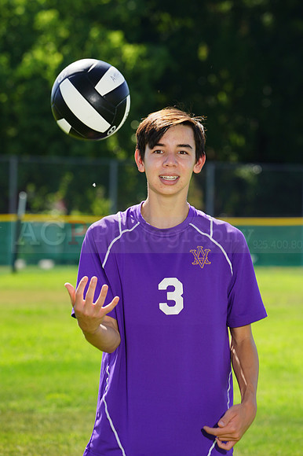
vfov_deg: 6.9
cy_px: 228
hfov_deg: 4.6
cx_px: 152
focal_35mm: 297
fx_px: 3754
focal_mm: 297
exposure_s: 1/200
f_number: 11
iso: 200
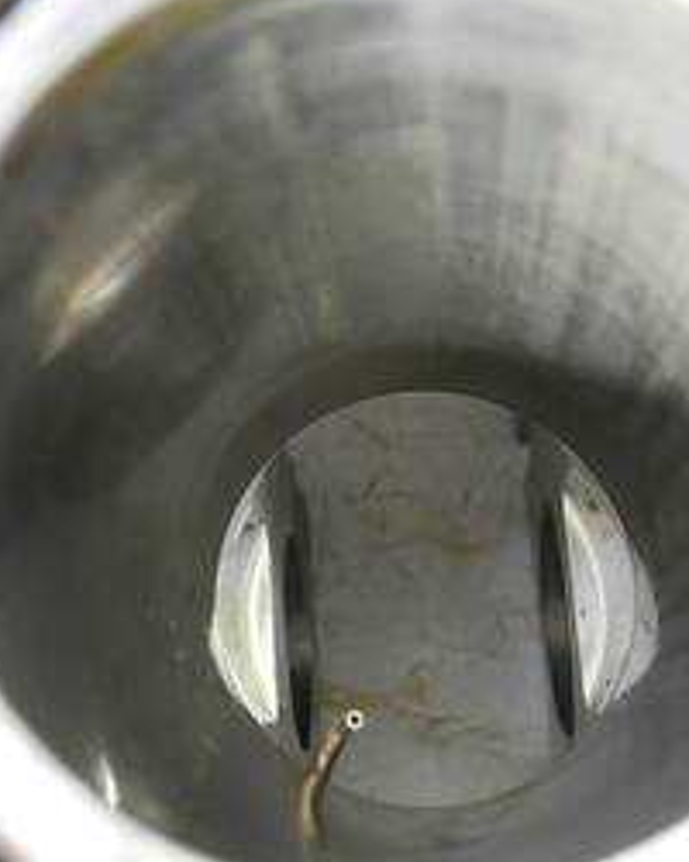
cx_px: 248
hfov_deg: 33.2
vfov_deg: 41.1
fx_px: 1147
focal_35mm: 45
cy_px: 469
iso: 2500
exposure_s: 1/60
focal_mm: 12
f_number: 3.5
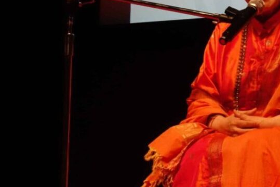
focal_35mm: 118
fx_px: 917
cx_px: 249
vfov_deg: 11.6
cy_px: 129
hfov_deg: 17.1
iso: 800
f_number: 6.3
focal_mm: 19.75
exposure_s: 1/30
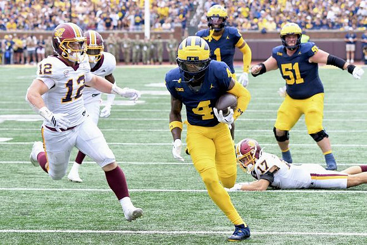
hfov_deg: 10.2
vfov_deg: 6.8
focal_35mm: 202
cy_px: 122
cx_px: 184
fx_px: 2058
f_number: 5
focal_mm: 135
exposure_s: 1/1000
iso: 800
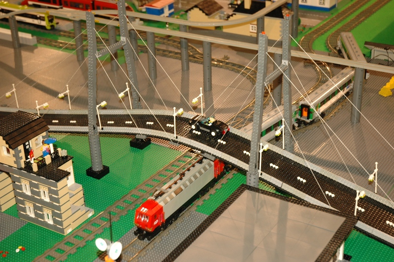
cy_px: 131
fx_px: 656
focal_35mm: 60
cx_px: 197
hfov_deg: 33.4
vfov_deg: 22.6
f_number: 4.5
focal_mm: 40
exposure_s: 1/60
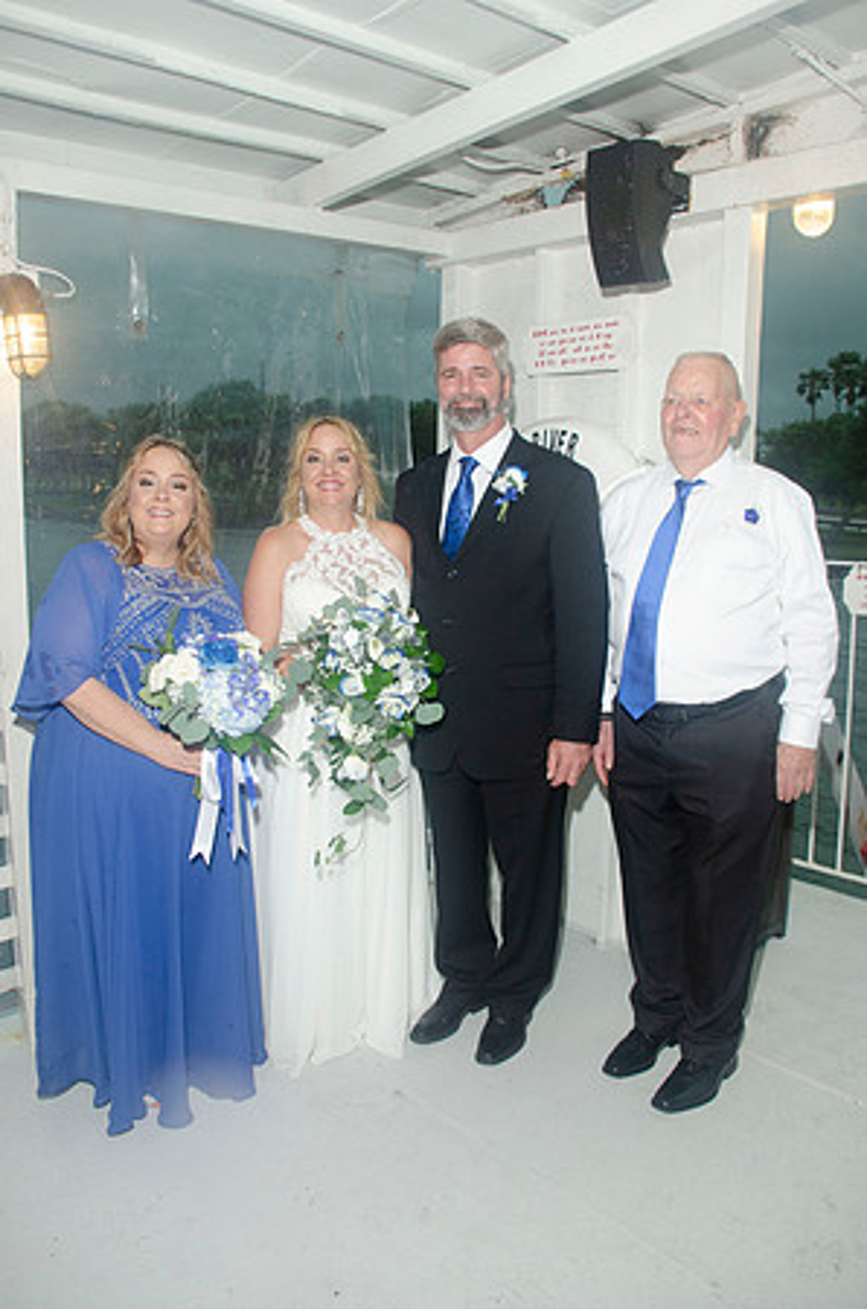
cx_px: 434
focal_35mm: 27
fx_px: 980
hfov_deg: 47.7
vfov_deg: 67.5
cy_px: 654
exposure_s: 1/100
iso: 400
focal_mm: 18
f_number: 5.6
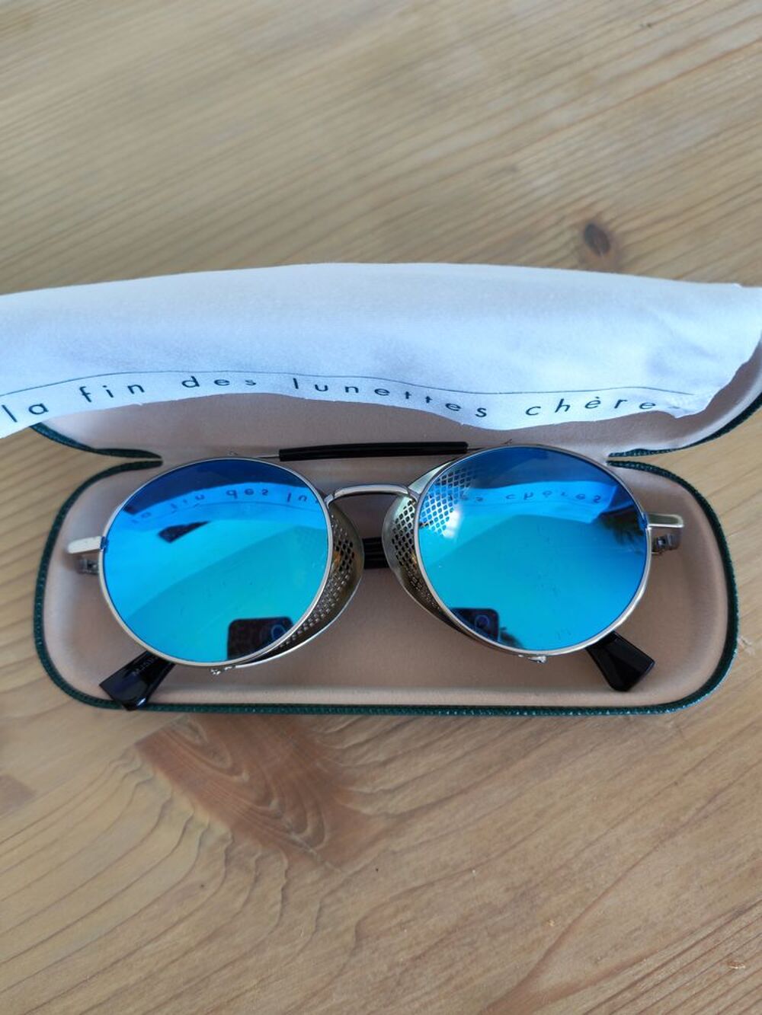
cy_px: 508
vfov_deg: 65.3
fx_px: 792
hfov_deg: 51.4
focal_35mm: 27
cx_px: 381
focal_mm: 6.12
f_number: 1.9
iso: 500
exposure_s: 1/100
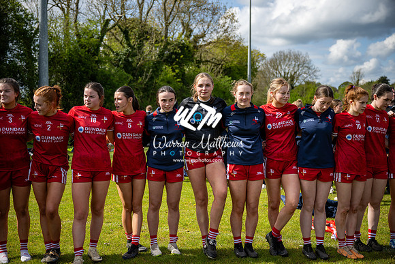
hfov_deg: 43.6
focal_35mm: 45
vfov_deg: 29.9
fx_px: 494
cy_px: 132
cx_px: 198
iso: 100
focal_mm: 45
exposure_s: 1/1600
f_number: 2.8
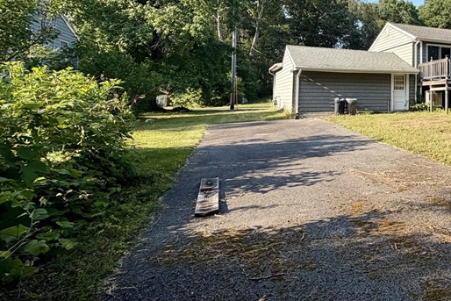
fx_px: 363
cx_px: 440
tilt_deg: +3.9
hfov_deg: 52.1
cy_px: 75
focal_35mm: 29
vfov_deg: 43.5
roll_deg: -0.1
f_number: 2.2
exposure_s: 1/734
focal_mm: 2.22
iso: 40
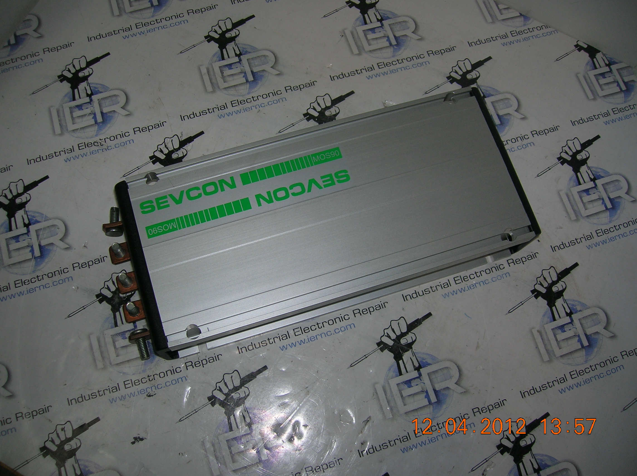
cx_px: 318
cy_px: 238
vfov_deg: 41.7
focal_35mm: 34
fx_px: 625
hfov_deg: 54.0
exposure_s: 1/60.1
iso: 50
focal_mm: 5.7
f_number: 2.9
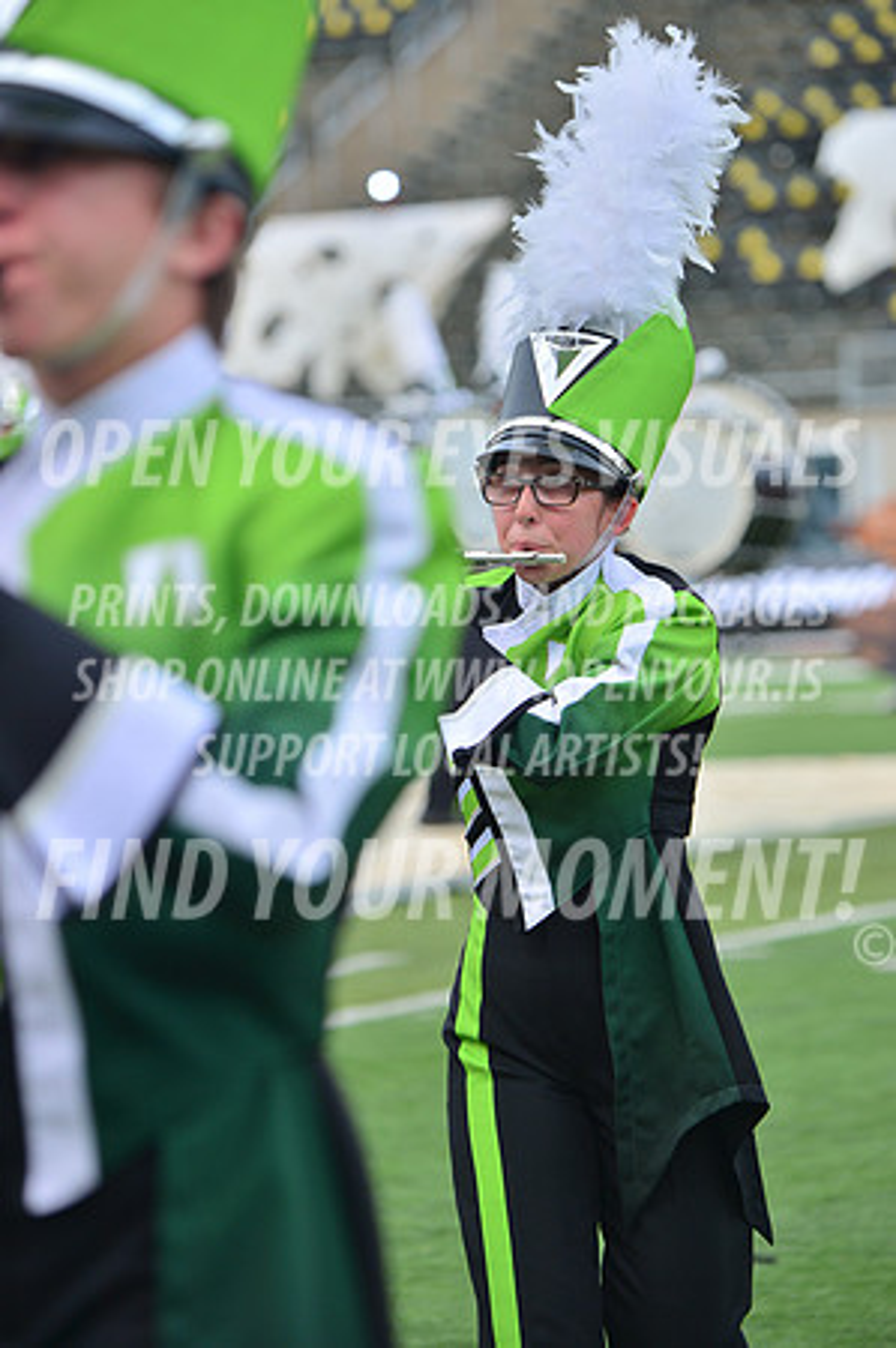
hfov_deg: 6.2
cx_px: 448
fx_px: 8232
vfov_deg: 9.4
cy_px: 674
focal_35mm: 220
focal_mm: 220
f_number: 5.6
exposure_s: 1/500
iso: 200
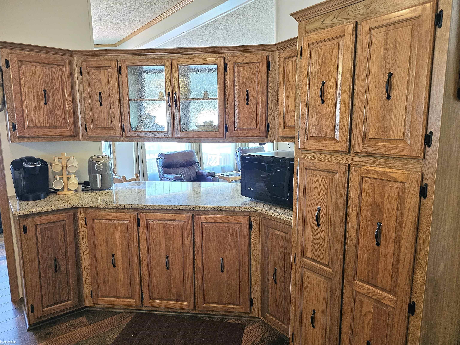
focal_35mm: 23
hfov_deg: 73.9
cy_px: 172
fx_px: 306
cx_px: 230
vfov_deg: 58.9
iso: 640
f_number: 1.7
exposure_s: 1/120
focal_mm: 6.3
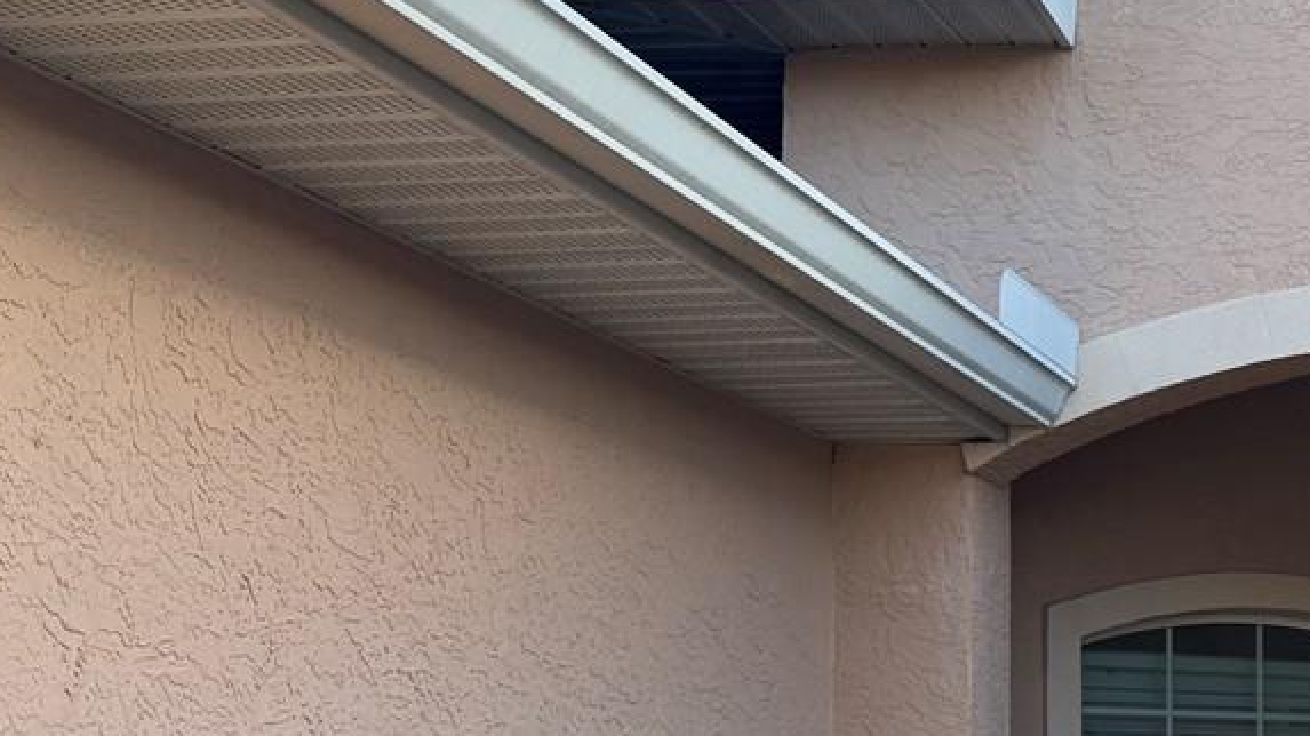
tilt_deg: +4.9
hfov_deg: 25.2
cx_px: 1692
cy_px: 629
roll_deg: +0.9
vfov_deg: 16.4
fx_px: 2535
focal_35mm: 73
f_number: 1.78
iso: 80
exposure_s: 1/792
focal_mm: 6.76
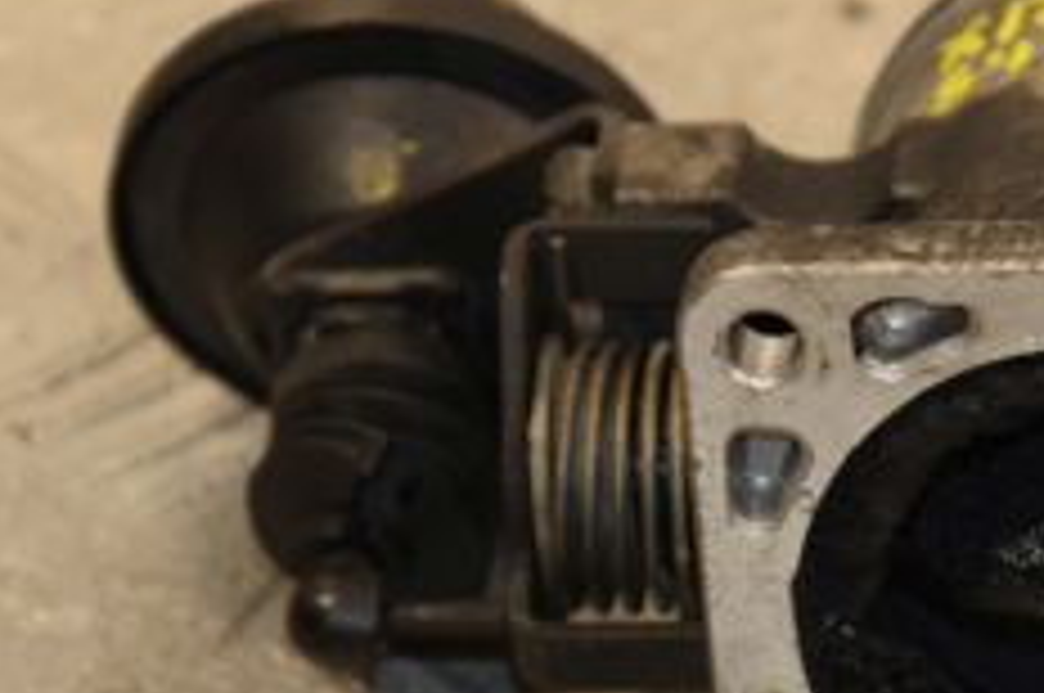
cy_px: 392
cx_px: 855
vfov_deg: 3.1
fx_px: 12608
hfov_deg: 4.7
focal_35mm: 435
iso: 800
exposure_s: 1/200
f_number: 5.6
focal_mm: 105
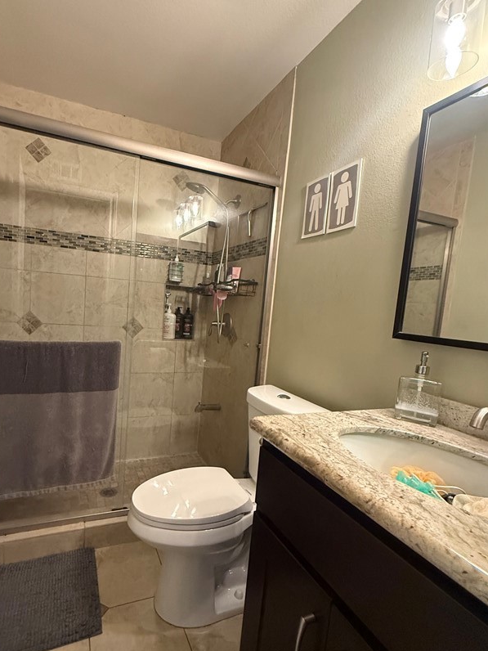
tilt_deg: -5.0
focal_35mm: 18
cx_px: 197
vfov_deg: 87.7
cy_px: 340
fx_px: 338
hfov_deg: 70.9
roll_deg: -4.6
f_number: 2.2
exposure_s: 1/60
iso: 800
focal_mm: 2.22
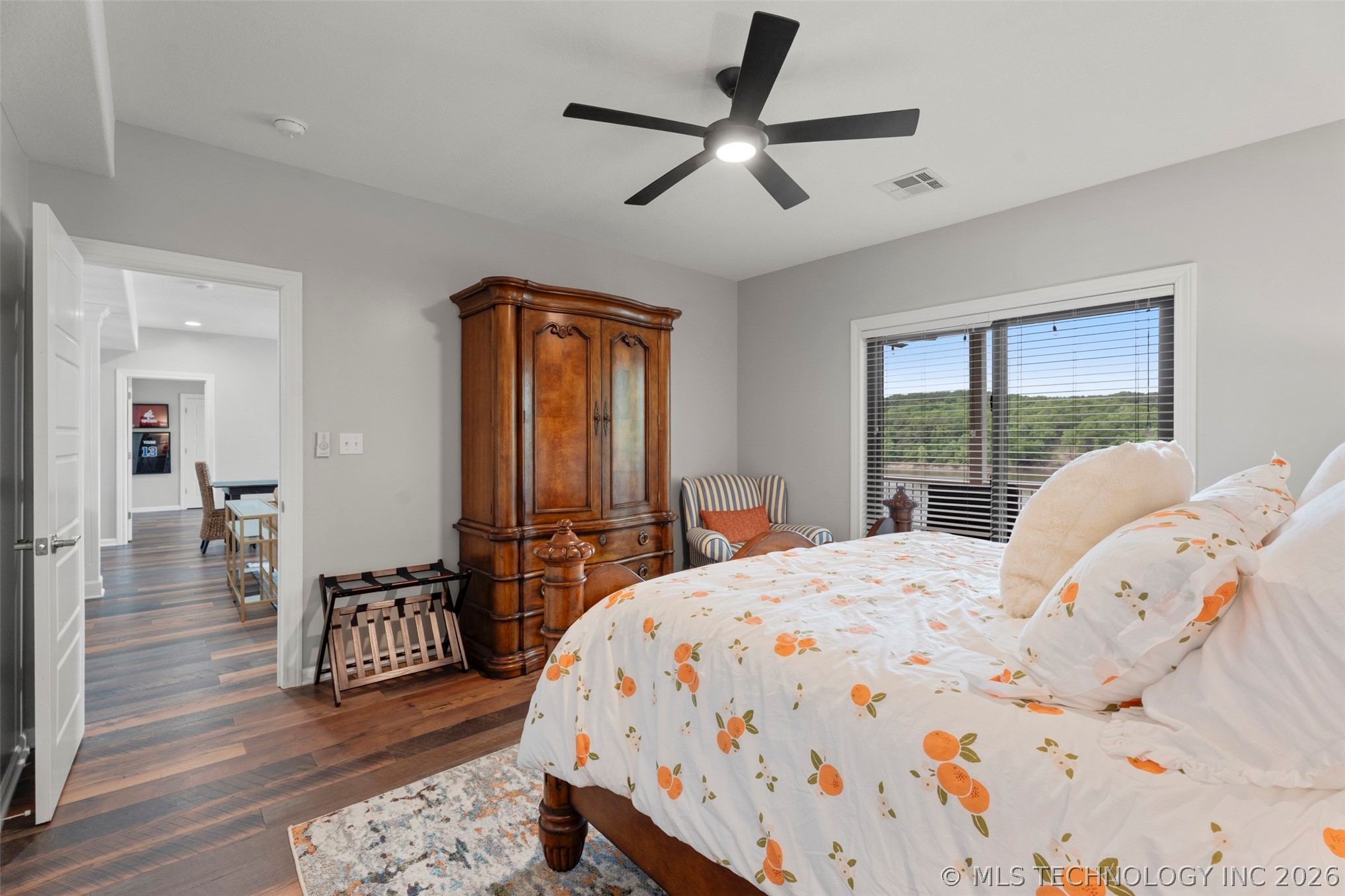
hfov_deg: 96.7
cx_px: 672
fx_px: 598
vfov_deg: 73.7
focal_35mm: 16
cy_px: 448
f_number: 8
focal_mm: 16
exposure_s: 1/1.67
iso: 200
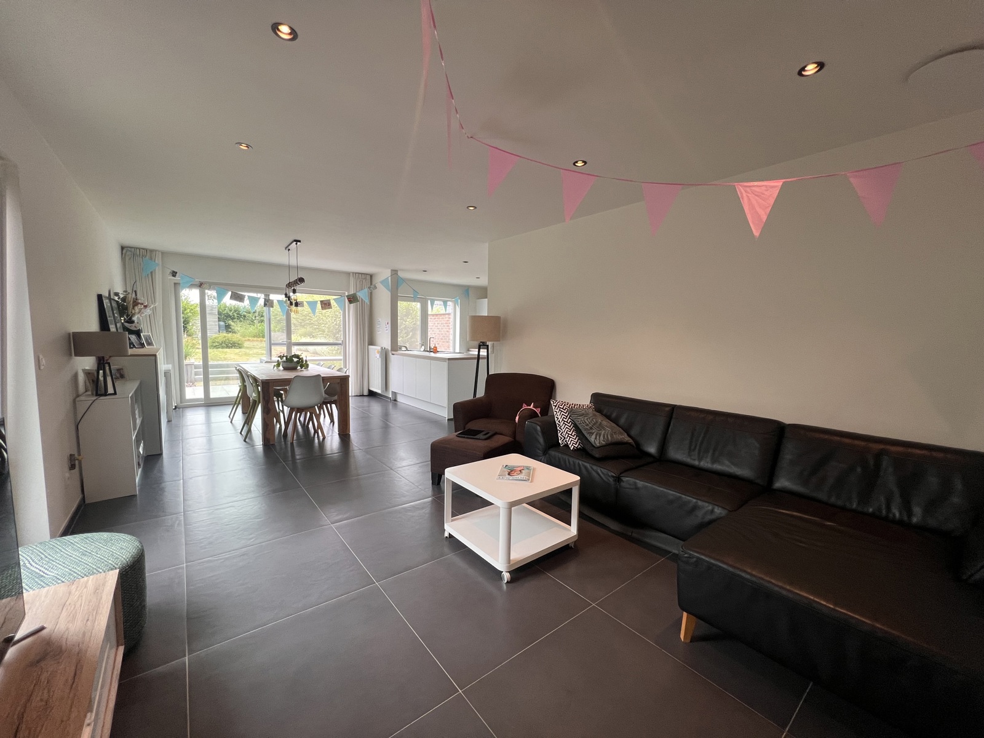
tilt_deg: -5.1
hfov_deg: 106.2
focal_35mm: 13
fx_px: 370
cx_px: 492
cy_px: 369
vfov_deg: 89.9
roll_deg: -1.3
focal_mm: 1.57
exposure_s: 1/100
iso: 100
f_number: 1.8
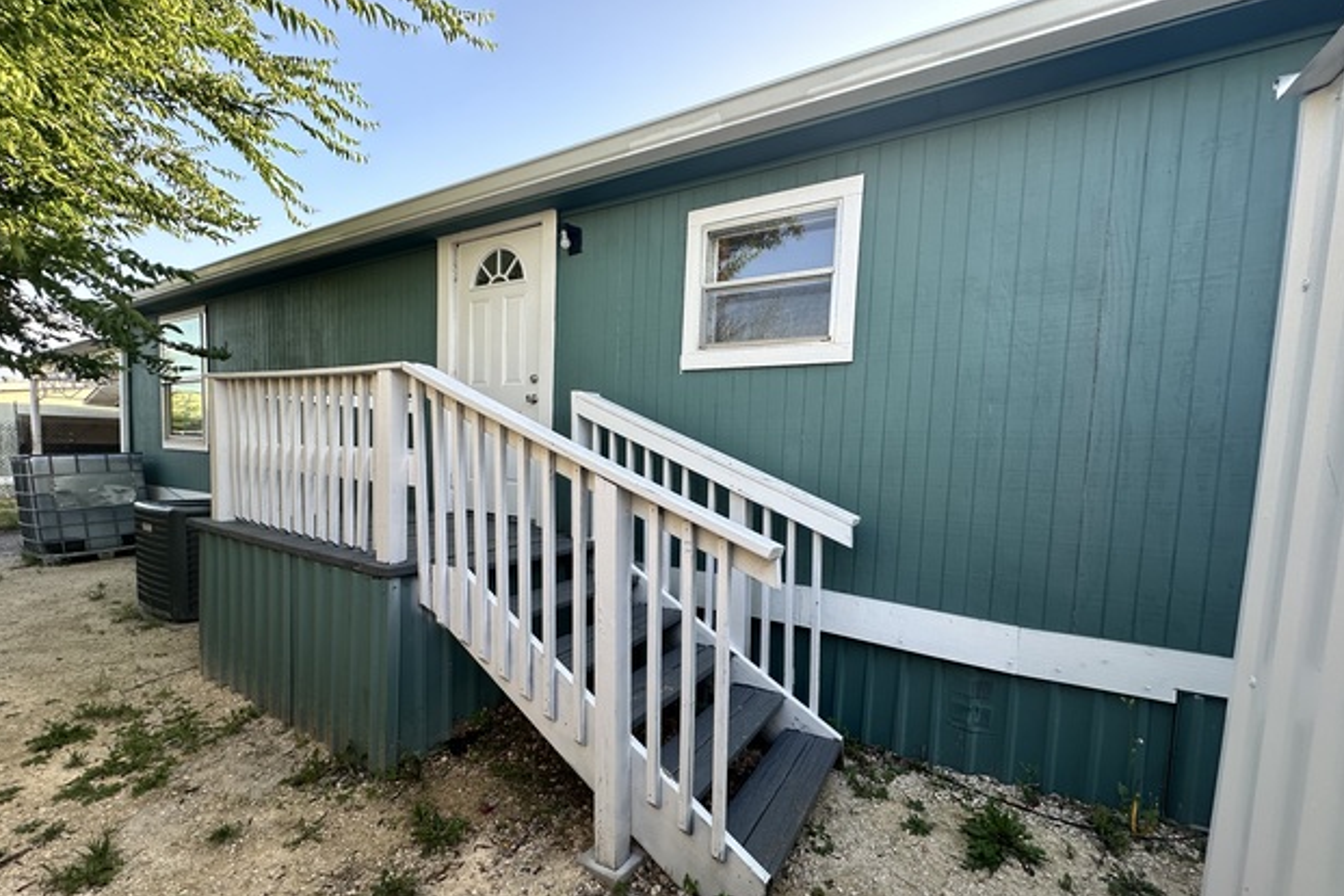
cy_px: 502
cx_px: 677
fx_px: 560
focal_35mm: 15
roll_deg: -2.3
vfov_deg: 77.0
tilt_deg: -4.4
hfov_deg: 100.4
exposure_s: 1/218
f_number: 2.2
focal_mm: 2.22
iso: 40
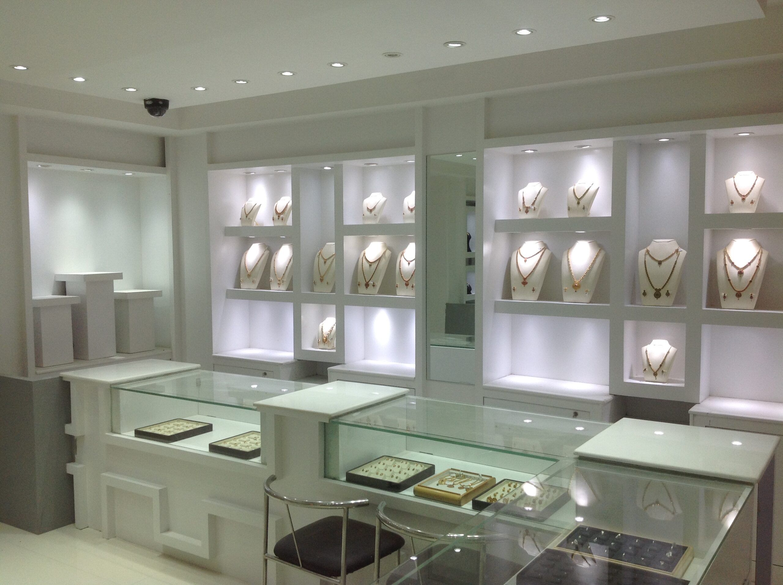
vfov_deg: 40.6
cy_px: 292
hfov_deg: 52.7
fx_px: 790
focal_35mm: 35
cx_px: 392
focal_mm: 4.28
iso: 50
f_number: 2.4
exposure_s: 1/196
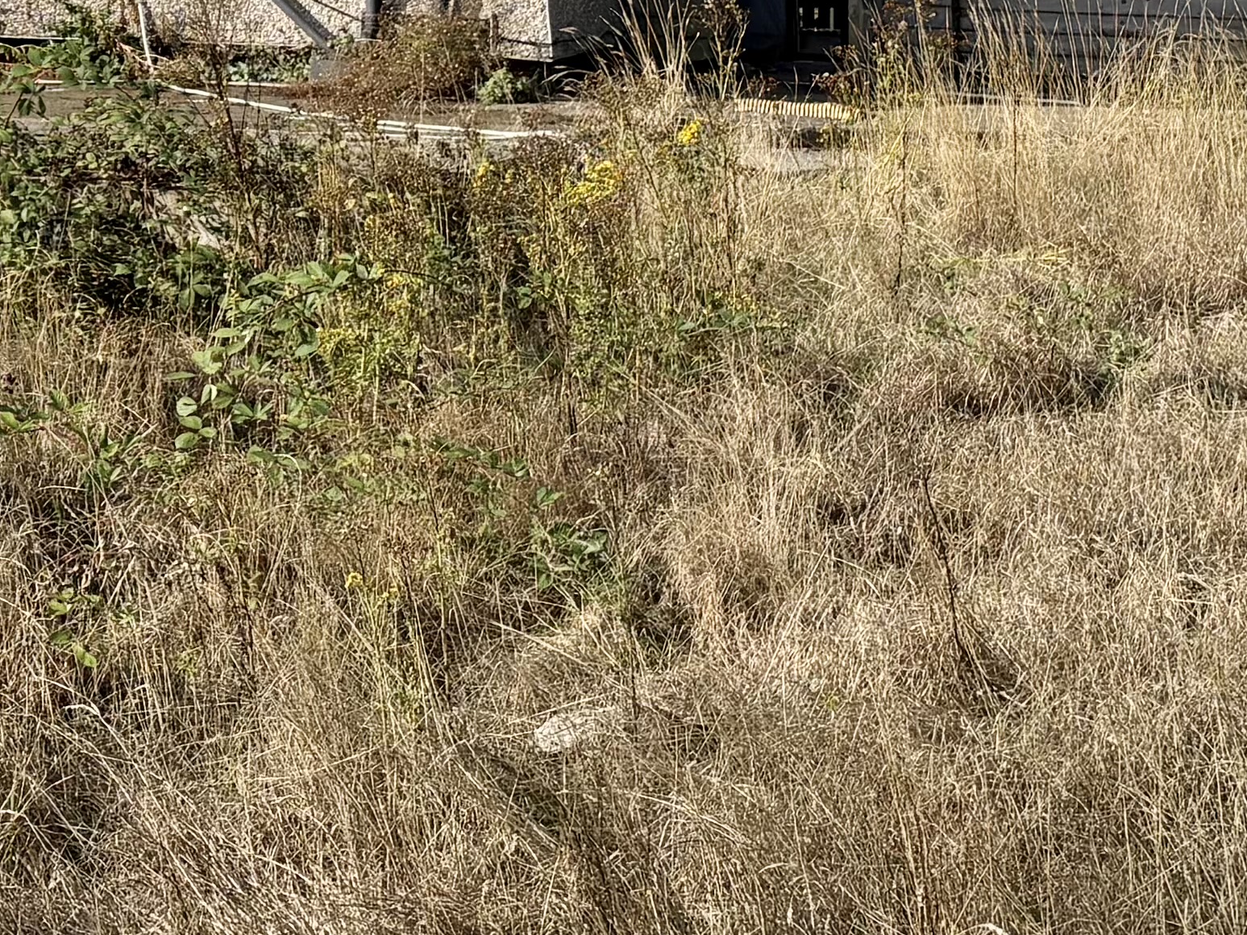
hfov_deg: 20.2
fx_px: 3458
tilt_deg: +7.5
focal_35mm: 96
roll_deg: -0.9
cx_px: 251
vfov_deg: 14.2
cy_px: -534
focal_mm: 5.96
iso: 50
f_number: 1.6
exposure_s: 1/3279
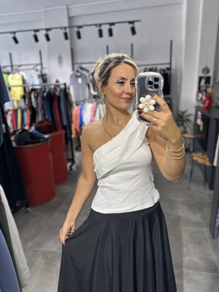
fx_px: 202
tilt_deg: -14.9
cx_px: 110
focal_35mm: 24
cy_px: 146
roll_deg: +2.1
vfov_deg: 71.6
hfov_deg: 56.8
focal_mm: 6.86
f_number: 1.78
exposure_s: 1/121
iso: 100
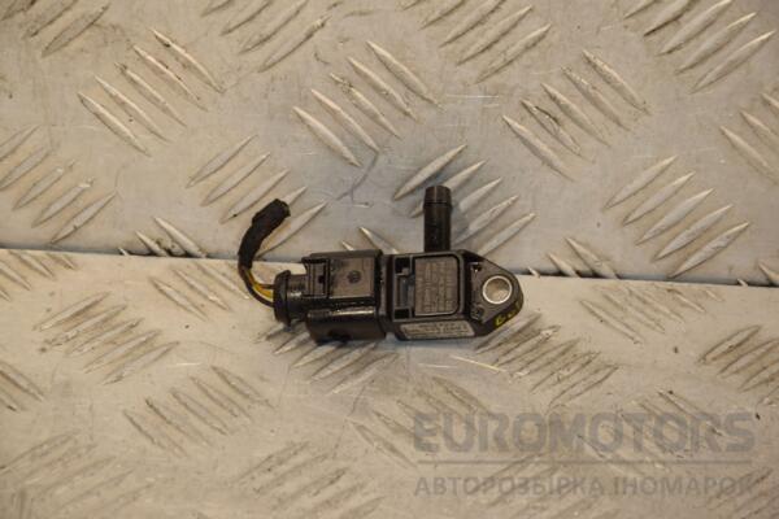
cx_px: 390
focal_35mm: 158
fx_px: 3408
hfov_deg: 13.0
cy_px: 260
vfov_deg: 8.7
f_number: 7.1
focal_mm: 105
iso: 800
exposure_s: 1/160
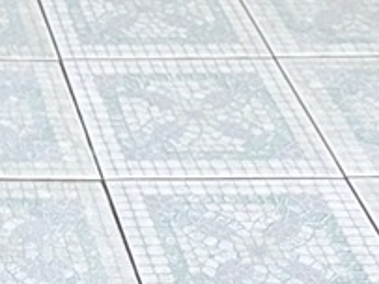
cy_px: -527
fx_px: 1795
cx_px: -269
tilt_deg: -9.8
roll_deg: +0.9
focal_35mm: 164
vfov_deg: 7.9
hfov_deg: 11.3
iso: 250
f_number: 1.6
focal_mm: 5.96
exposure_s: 1/60
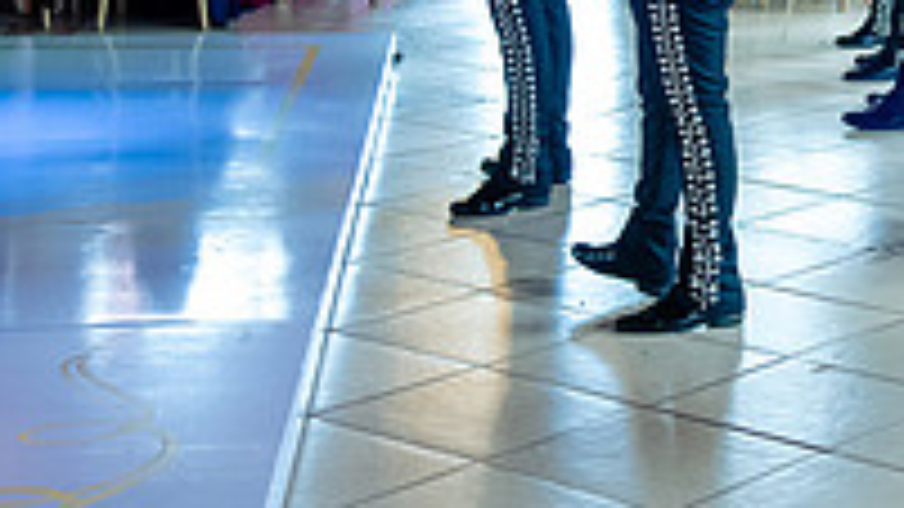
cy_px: -232
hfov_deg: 18.3
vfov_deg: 10.2
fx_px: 2756
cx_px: 846
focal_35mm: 115
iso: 3200
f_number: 4
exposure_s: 1/200
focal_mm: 38
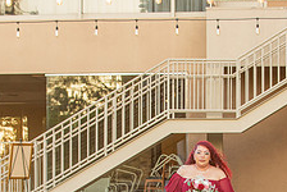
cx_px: 192
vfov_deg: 6.6
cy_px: 243
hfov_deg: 9.9
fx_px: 1652
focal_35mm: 207
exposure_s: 1/320
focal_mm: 80
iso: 800
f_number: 4
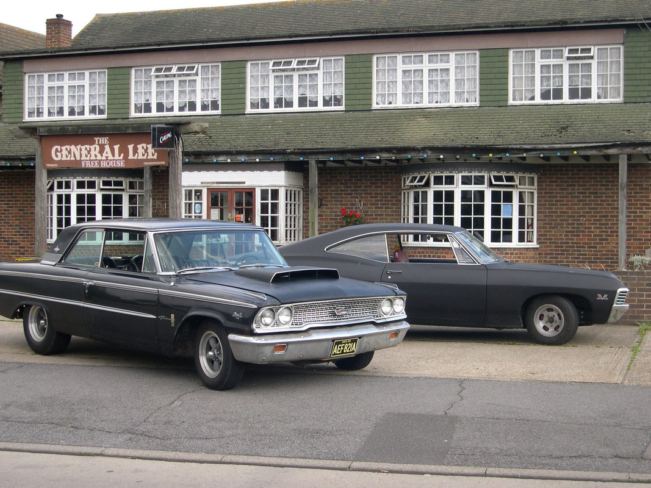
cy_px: 244
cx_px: 326
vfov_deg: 25.7
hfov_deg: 33.8
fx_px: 1072
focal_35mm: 57
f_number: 3.4
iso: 100
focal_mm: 12.2
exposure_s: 1/202
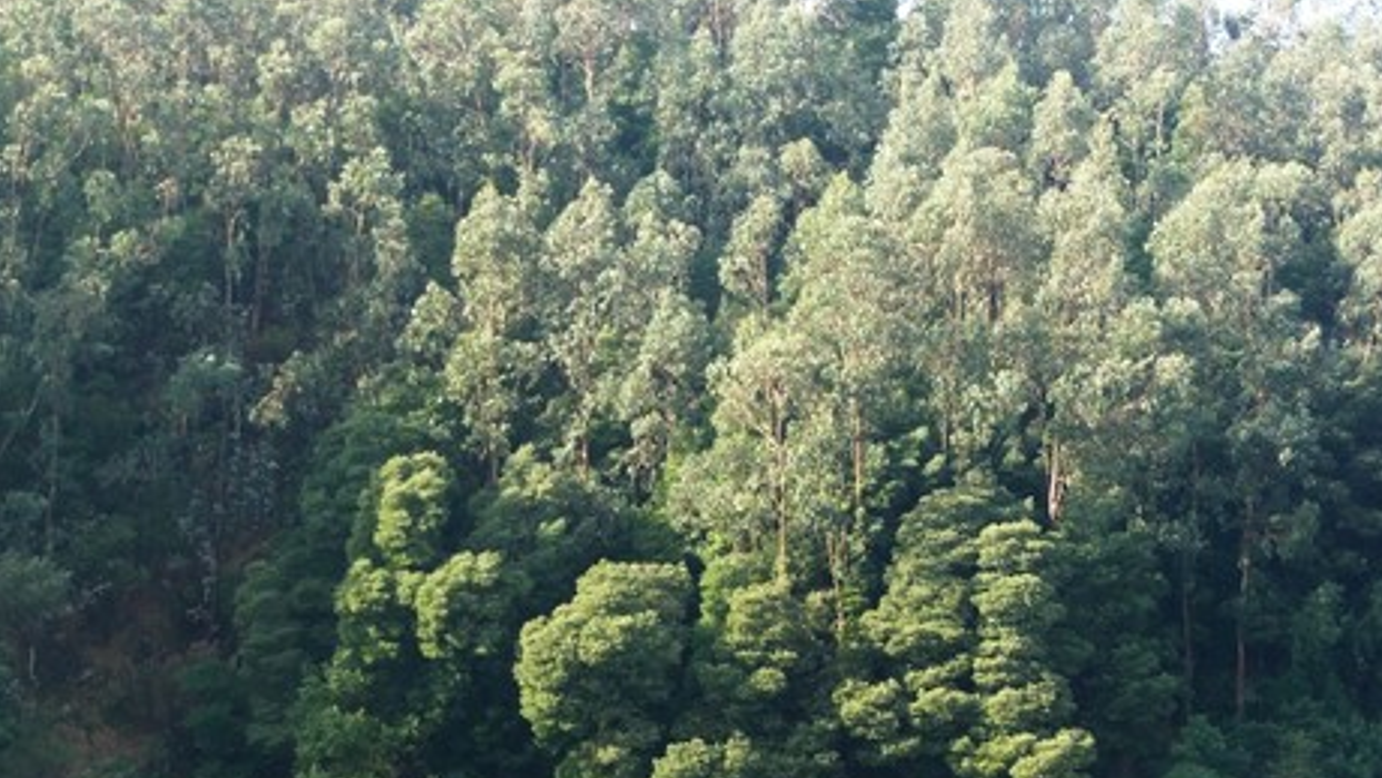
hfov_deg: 29.7
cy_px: 470
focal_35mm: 71
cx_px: 697
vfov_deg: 17.0
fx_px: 2602
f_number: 4
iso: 100
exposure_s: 1/160
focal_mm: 10.7
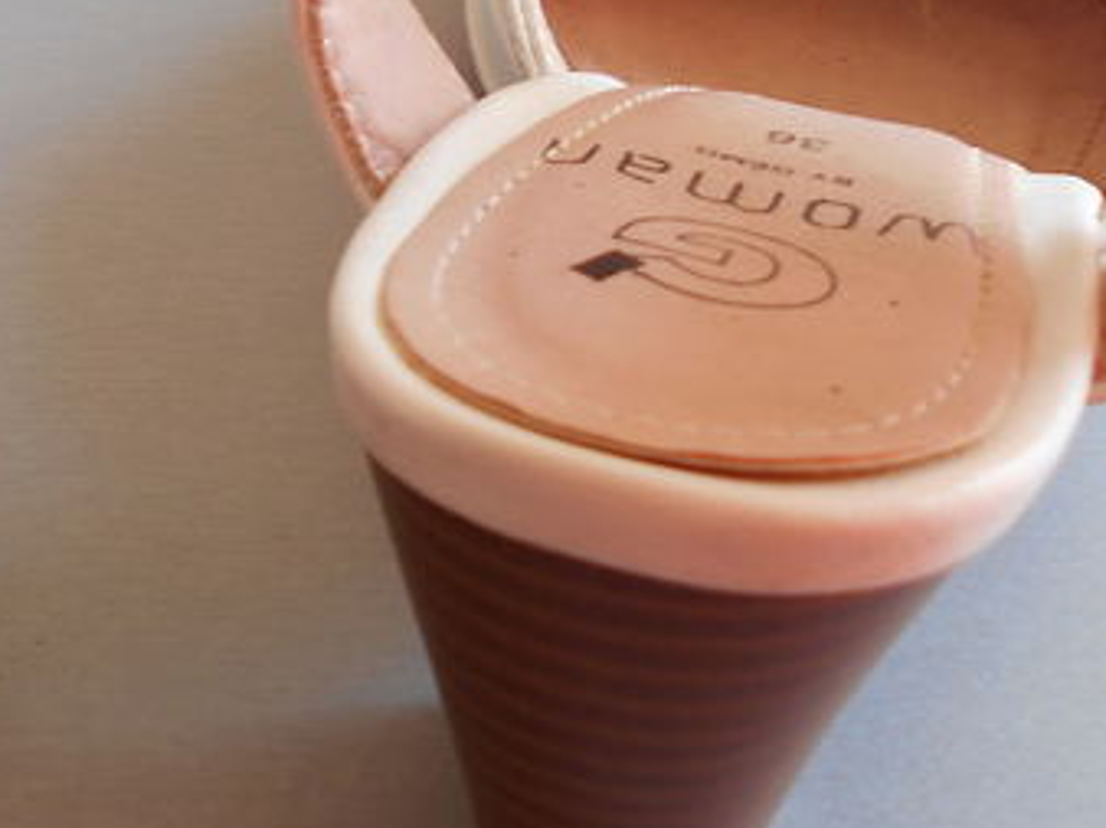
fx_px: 2458
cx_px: 128
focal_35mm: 77
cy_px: 350
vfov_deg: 19.1
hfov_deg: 24.7
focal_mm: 4.6
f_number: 3.2
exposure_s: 1/40
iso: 80
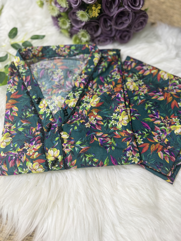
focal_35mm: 24
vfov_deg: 71.6
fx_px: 167
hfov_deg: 56.8
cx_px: 90
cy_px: 120
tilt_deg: -65.4
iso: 160
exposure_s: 1/50
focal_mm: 6.76
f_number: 1.78
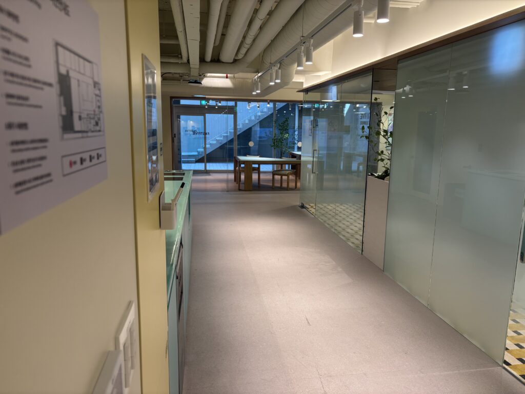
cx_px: 262
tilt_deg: -10.4
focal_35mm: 26
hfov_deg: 67.3
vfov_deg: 53.1
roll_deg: -0.6
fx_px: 394
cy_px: 197
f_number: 1.6
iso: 80
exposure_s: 1/120
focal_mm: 5.96
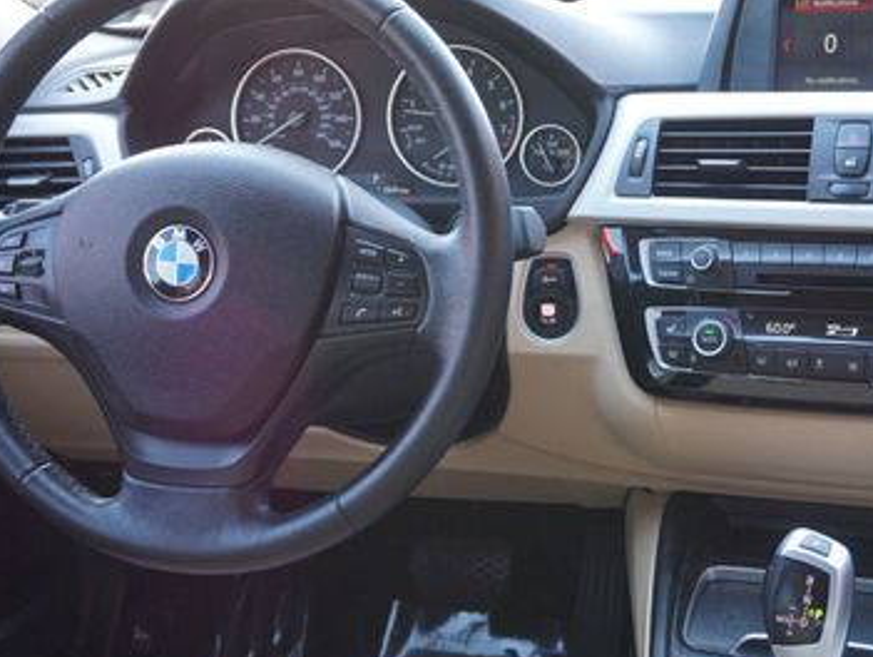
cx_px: 507
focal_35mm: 63
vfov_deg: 23.3
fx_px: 1590
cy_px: 348
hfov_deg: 30.6
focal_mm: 24
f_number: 4.5
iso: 400
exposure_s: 1/60
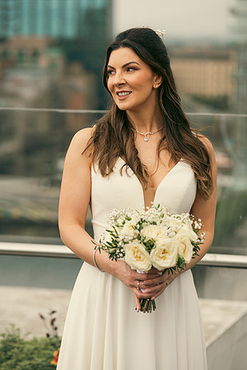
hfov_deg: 11.4
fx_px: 1235
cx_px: 124
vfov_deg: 17.1
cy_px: 185
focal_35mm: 120
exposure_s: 1/250
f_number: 3.5
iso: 160
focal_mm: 120
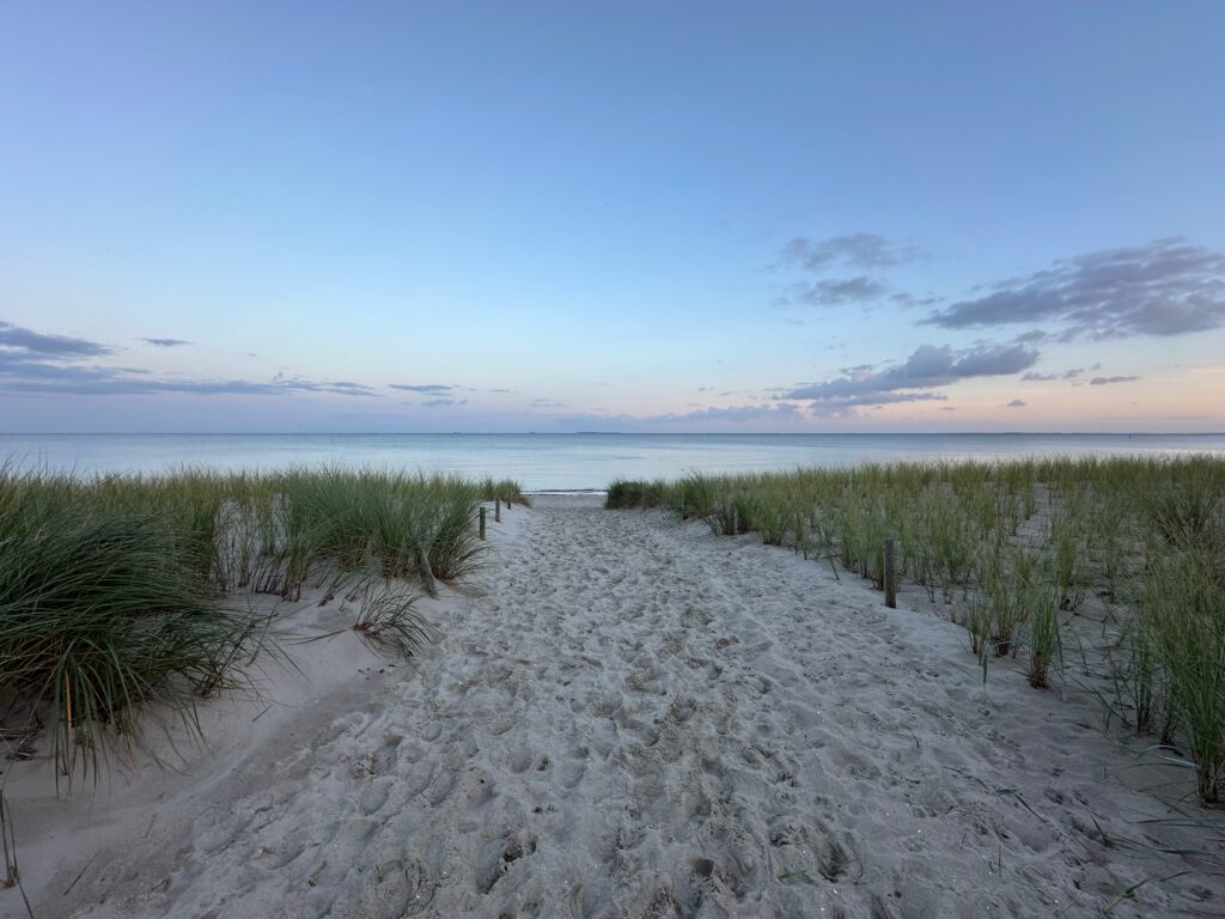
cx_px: 612
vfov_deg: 85.7
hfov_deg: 102.1
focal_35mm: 14
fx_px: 495
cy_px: 460
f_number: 2.2
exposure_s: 1/100
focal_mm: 2.22
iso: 40
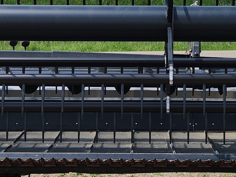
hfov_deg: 18.7
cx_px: 163
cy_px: 69
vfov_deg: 14.1
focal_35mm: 105
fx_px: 716
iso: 20
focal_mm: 5.4
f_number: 1.8
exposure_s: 1/1889
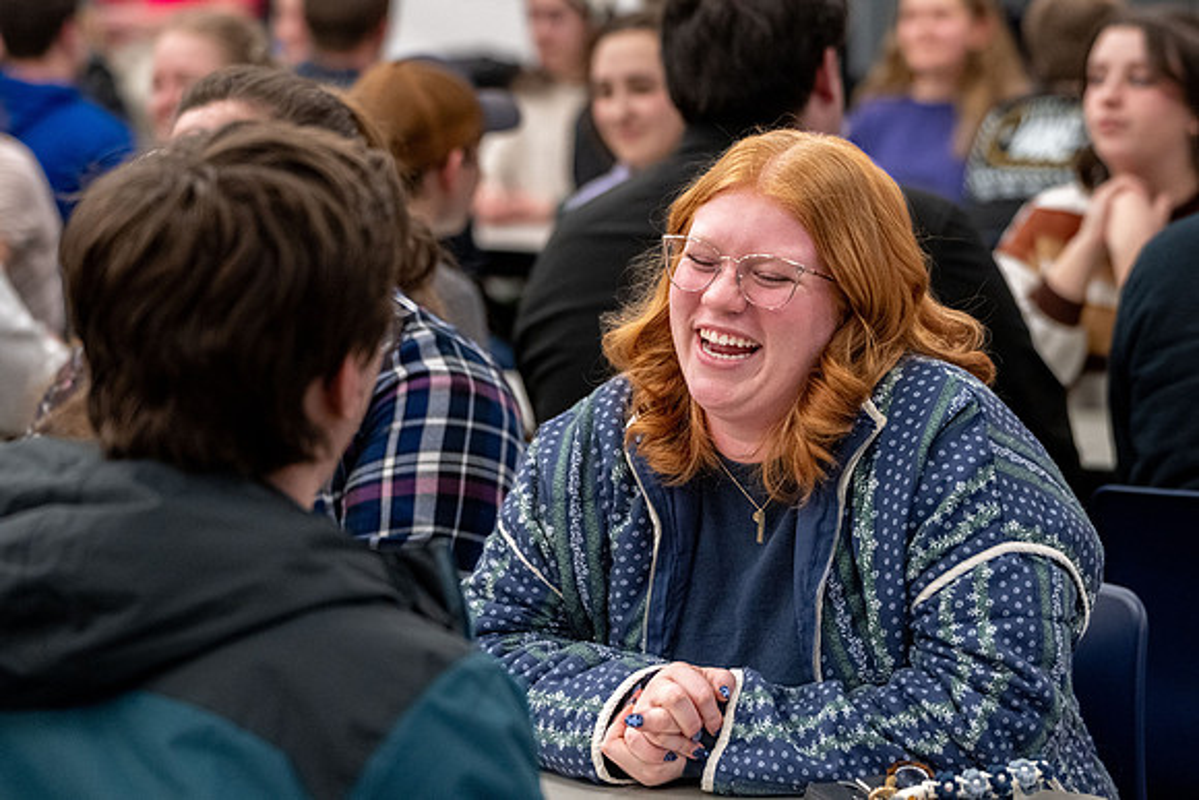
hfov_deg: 16.9
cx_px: 707
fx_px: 4032
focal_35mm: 121
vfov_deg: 11.3
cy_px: 347
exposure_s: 1/200
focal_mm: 102
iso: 2500
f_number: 3.5
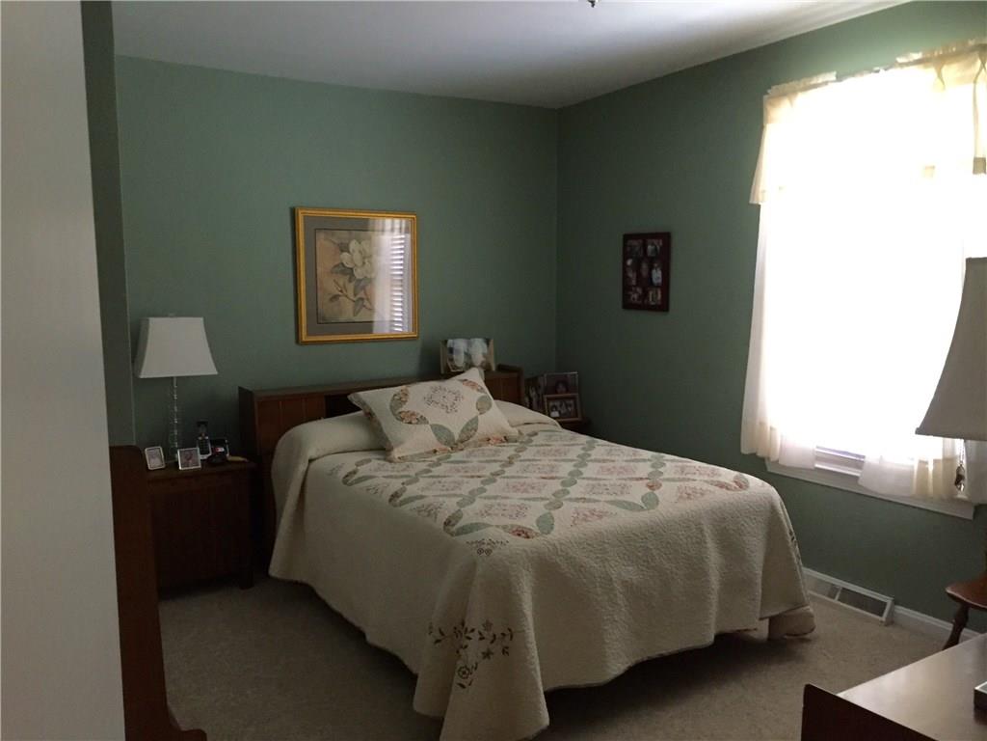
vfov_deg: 48.2
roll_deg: +0.9
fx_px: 827
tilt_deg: -6.2
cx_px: 494
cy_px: 370
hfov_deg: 61.7
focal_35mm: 29
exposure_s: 1/15
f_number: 2.2
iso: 250
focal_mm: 4.15
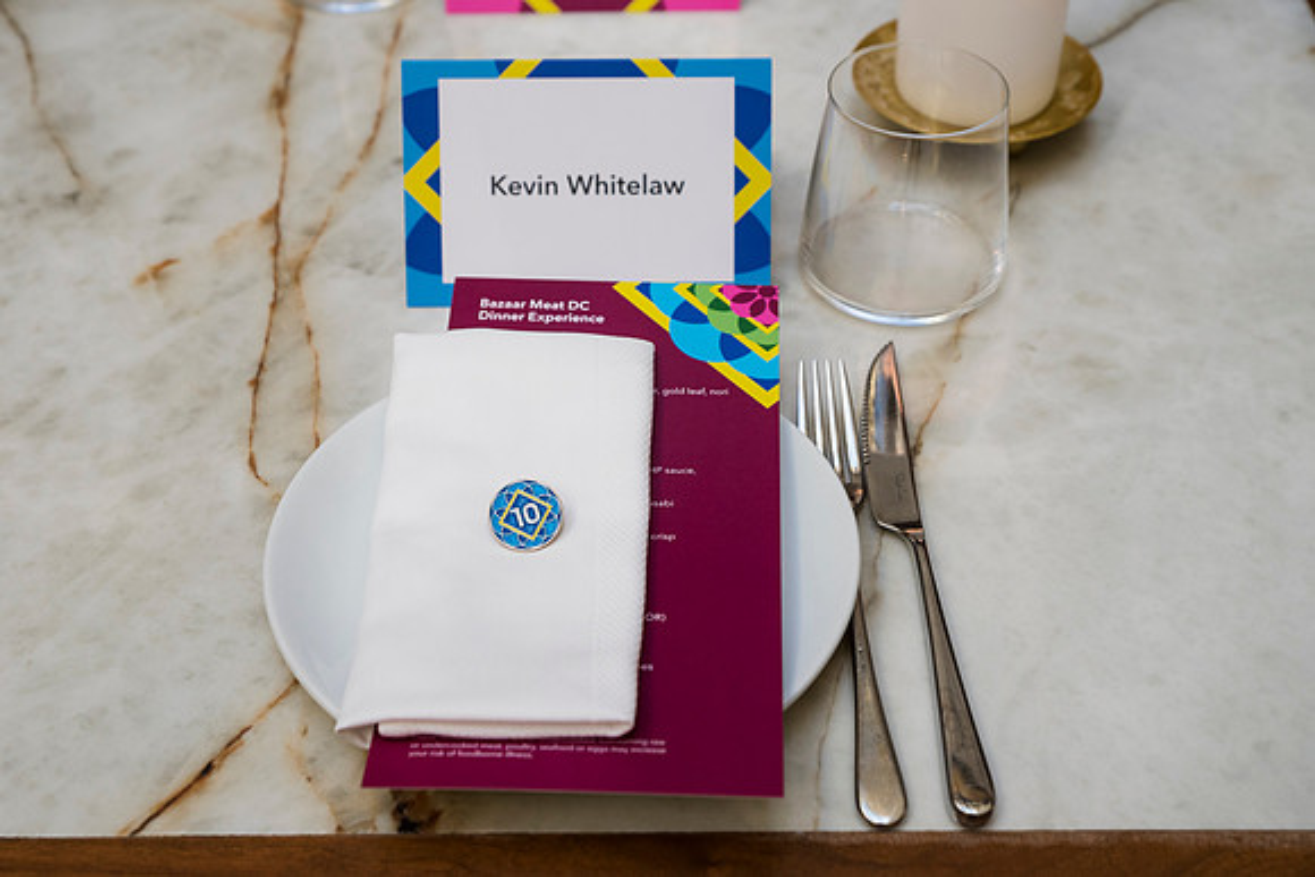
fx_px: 1900
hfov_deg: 38.2
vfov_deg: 26.0
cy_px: 438
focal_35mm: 52
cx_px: 658
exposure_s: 1/125
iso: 800
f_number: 5
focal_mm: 52
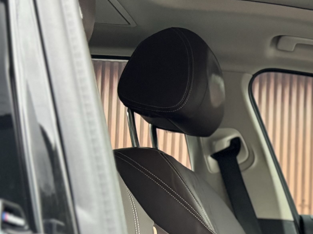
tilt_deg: +3.9
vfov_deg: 15.1
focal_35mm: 95
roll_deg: -0.5
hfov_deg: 17.5
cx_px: 533
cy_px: 268
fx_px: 859
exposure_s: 1/60
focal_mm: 5.96
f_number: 1.6
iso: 250
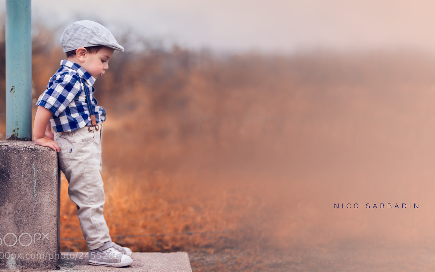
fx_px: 1138
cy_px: 119
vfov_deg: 13.6
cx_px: 215
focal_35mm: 96
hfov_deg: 21.6
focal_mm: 85
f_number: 1.8
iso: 320
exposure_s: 1/640
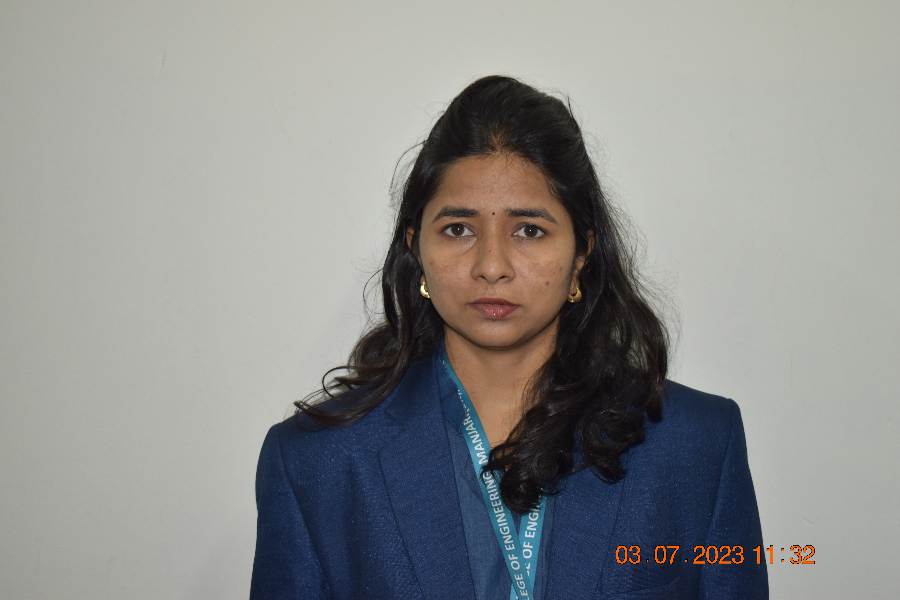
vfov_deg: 26.5
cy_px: 300
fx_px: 1275
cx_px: 450
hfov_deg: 38.9
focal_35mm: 51
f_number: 4.5
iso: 640
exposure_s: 1/30
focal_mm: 34
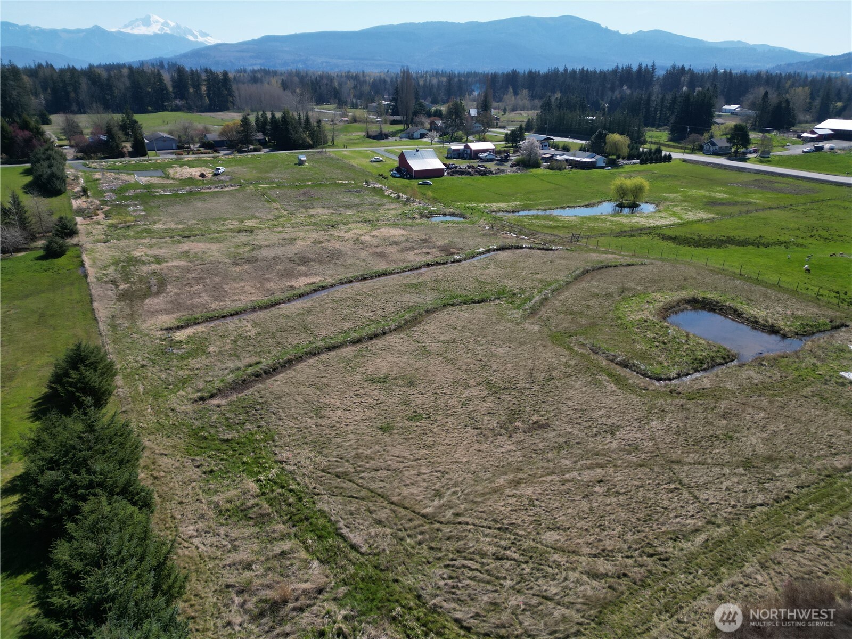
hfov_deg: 71.6
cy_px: 320
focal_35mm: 24
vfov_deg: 56.8
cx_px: 426
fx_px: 591
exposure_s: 1/4000
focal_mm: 6.72
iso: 200
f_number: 1.7
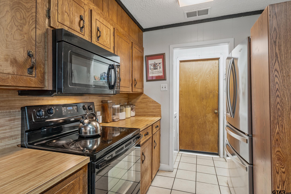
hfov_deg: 86.9
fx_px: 154
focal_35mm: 19
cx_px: 146
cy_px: 97
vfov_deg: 64.6
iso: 800
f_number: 8
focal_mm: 19
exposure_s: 1/5
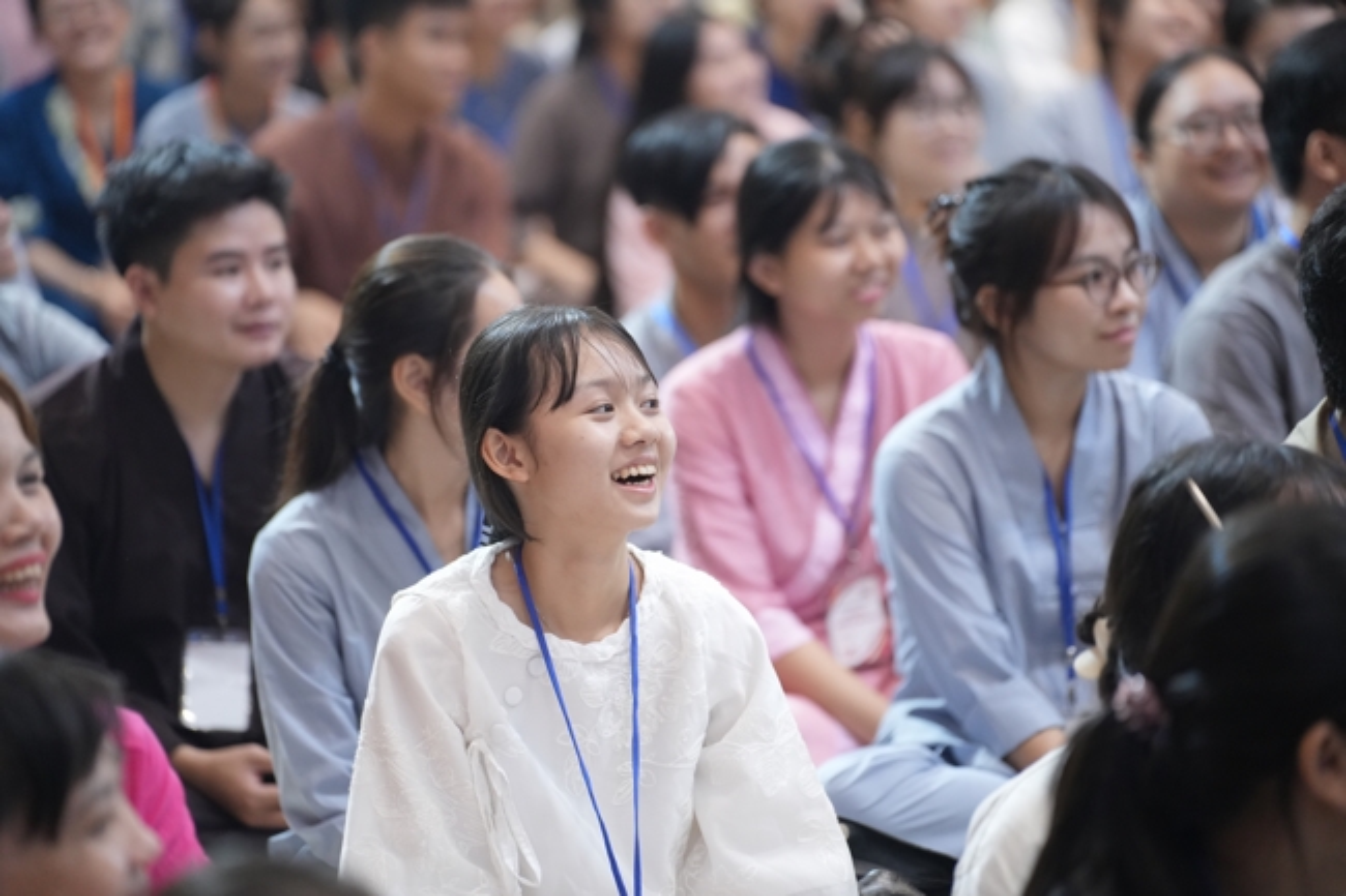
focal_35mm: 150
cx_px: 673
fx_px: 5607
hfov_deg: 13.7
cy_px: 448
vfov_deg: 9.1
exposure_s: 1/160
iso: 4000
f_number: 2.8
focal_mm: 150
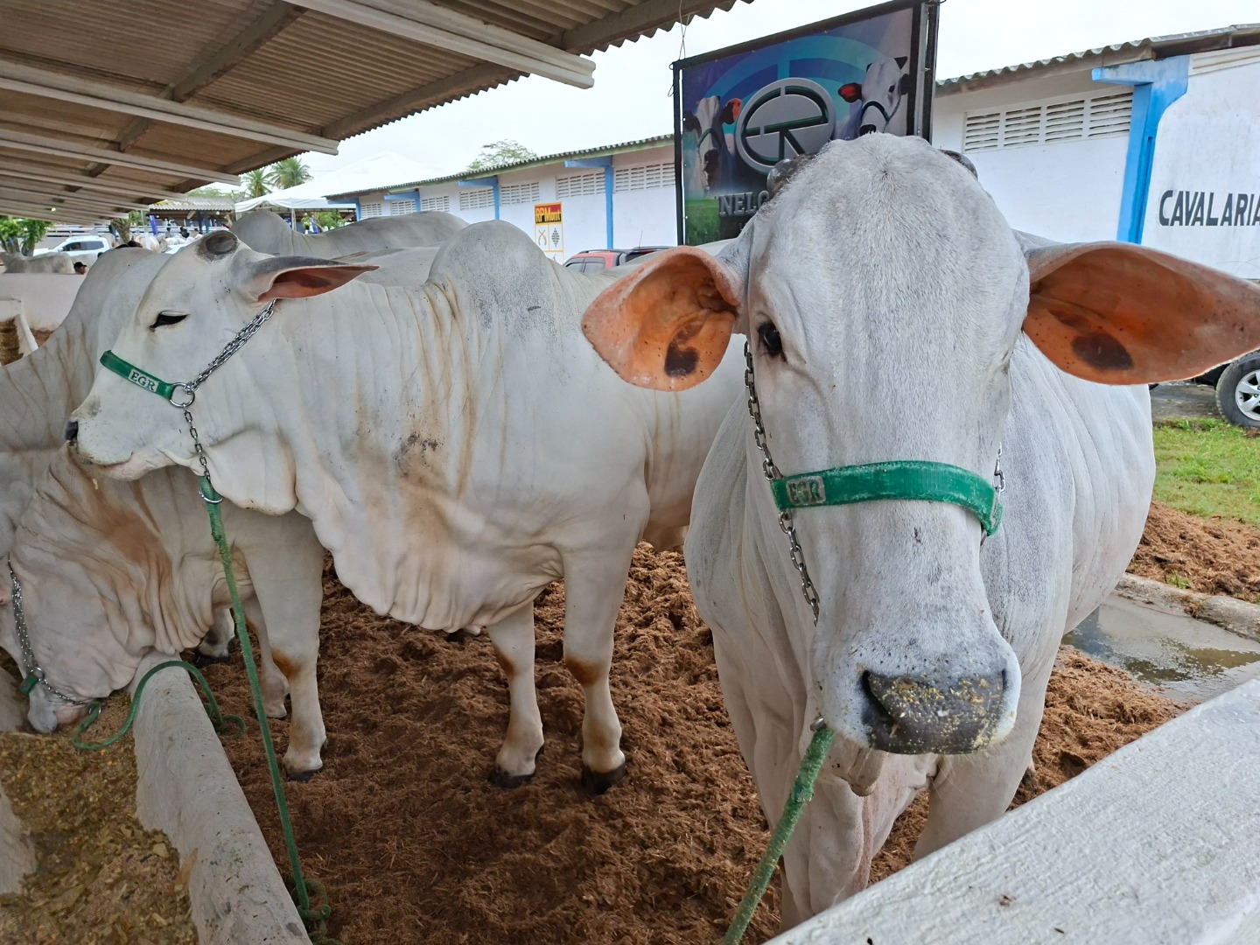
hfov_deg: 73.9
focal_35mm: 23
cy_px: 472
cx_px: 630
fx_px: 837
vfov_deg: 58.9
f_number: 1.8
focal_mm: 5.54
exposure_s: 1/220
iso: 50
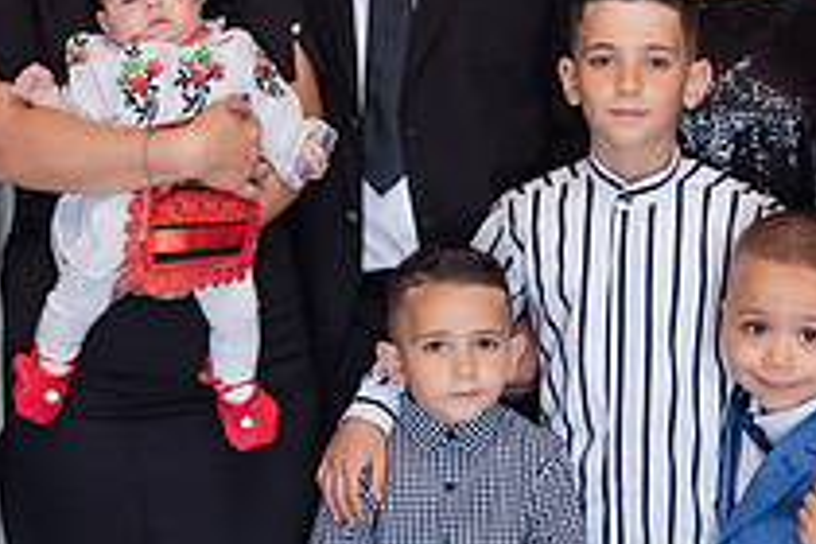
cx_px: 528
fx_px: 1813
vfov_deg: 17.0
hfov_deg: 25.3
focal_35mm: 80
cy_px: 146
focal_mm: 29
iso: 500
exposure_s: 1/200
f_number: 2.8
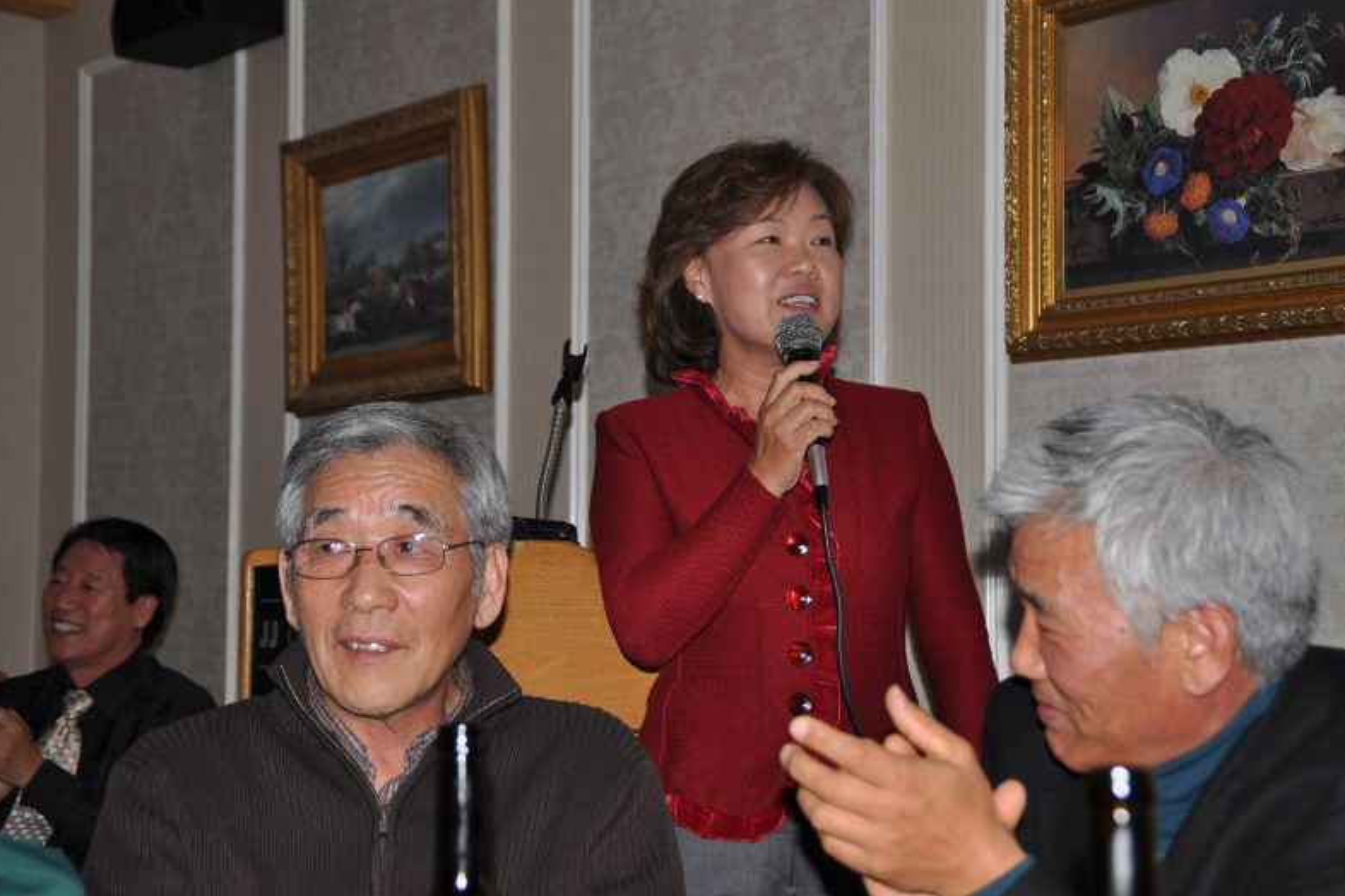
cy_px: 450
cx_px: 672
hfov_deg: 34.5
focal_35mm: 58
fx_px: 2167
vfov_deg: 23.4
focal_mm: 38
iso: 200
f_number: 4.5
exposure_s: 1/60
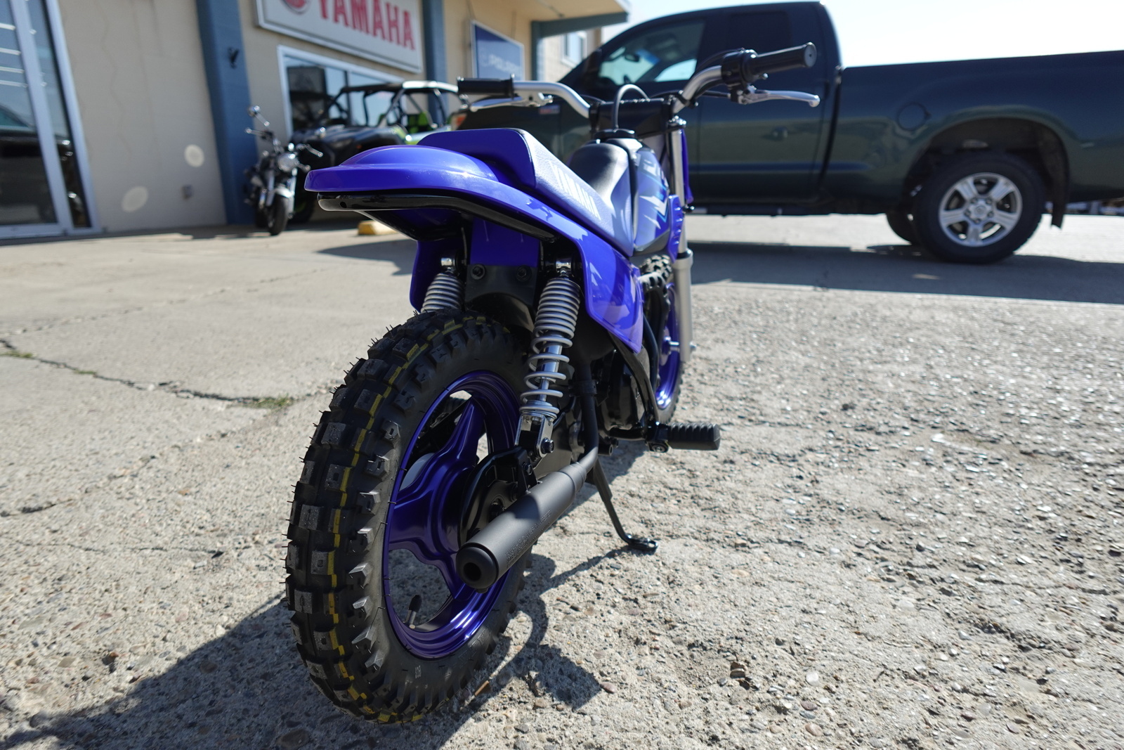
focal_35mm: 20
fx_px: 624
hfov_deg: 84.0
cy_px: 375
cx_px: 562
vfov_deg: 61.9
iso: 125
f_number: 2
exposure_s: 1/2500
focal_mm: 7.6
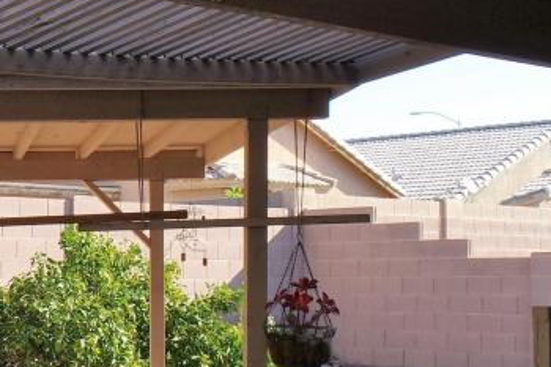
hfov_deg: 24.3
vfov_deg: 17.0
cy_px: 329
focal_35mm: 79
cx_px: -25
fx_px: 1209
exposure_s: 1/200
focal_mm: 9
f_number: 5.6
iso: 160
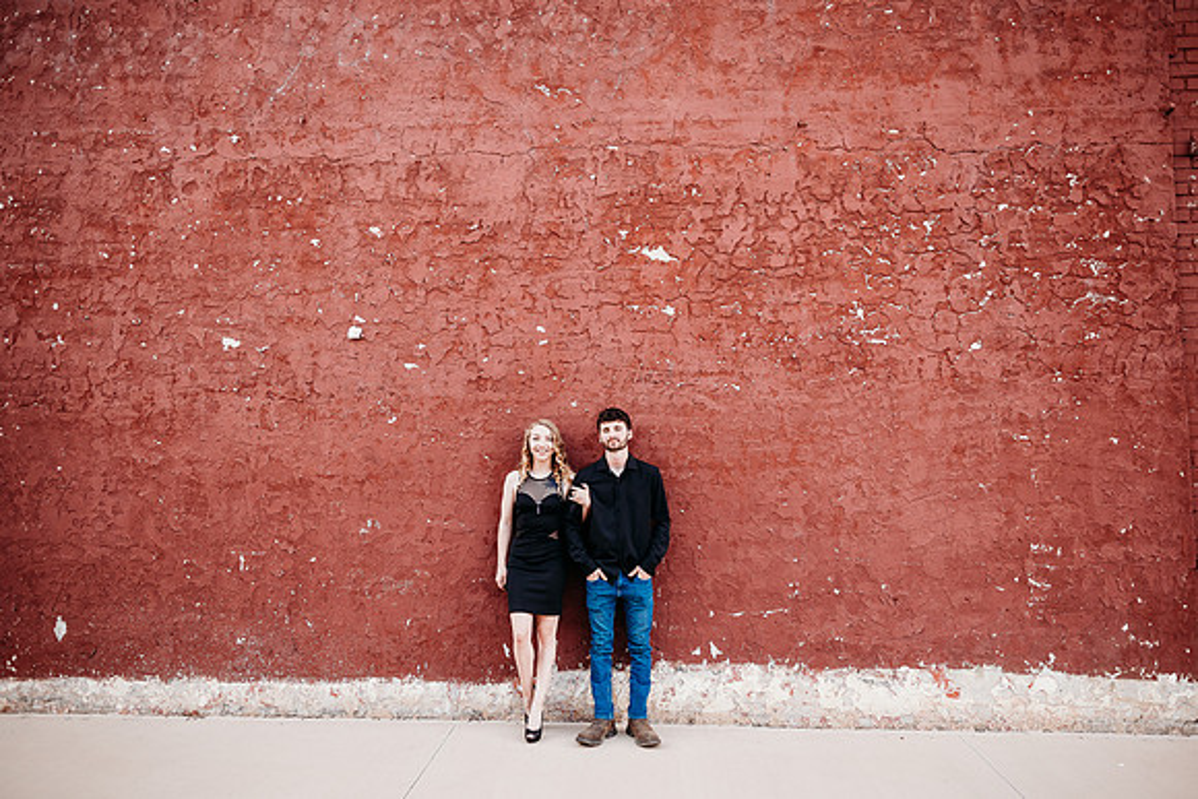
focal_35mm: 24
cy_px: 400
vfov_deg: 52.5
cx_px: 604
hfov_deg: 72.9
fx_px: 811
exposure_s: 1/640
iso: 250
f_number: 2.8
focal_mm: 24
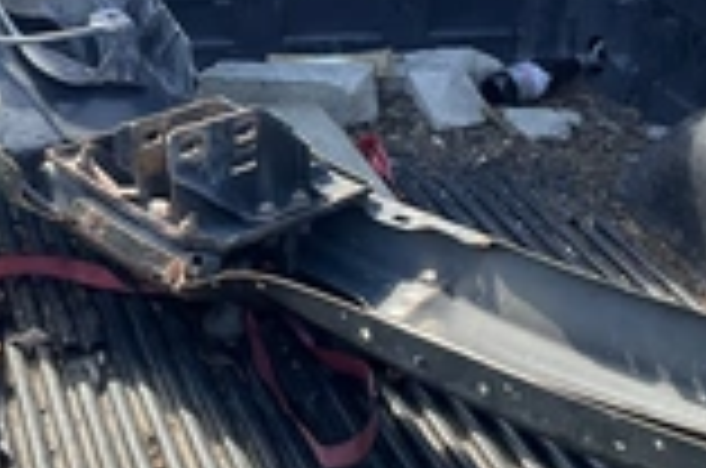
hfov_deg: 26.3
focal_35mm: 77
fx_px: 1507
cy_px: 171
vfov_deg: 17.6
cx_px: 261
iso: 25
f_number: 1.8
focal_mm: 3
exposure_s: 1/211
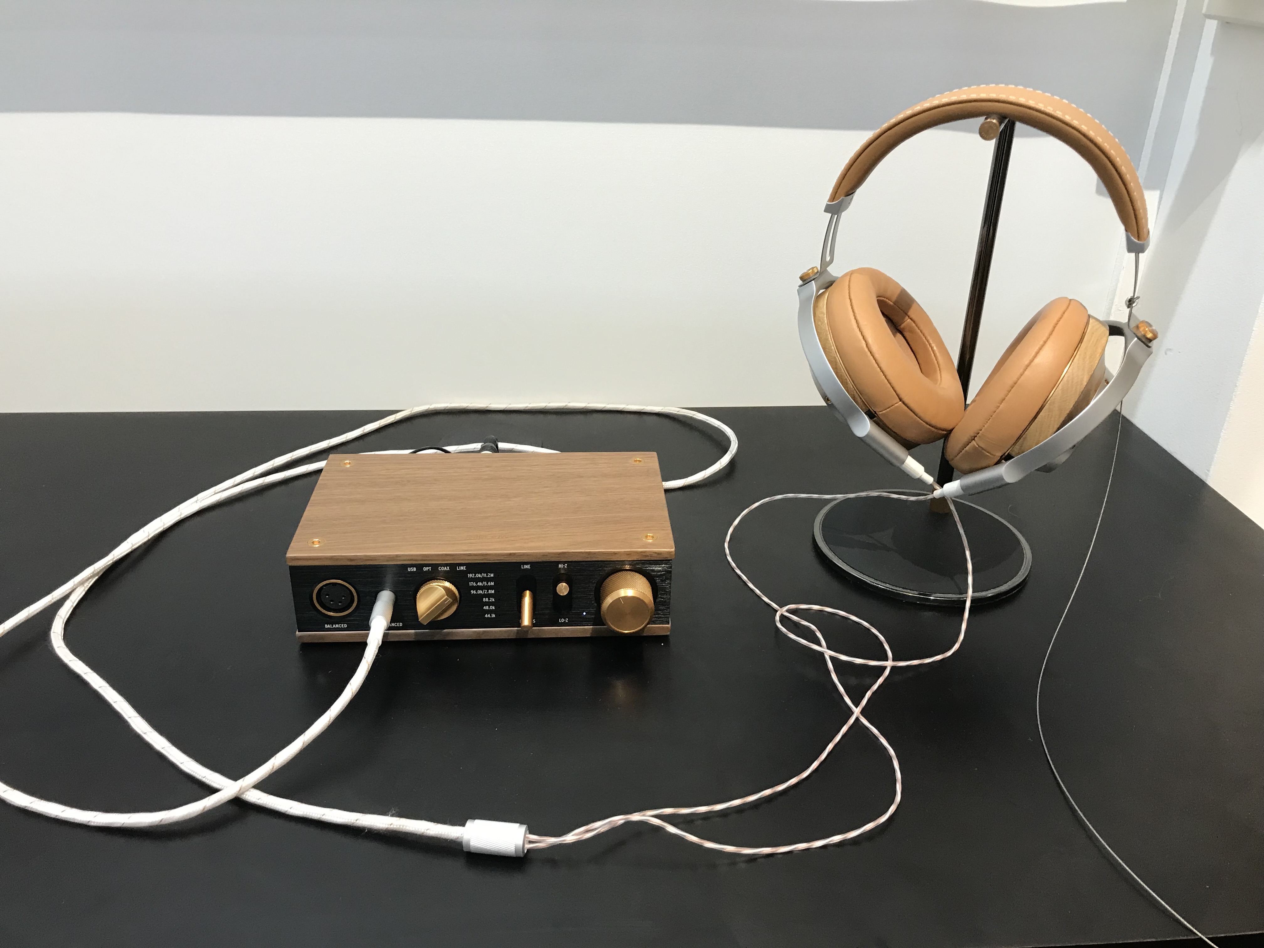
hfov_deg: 63.4
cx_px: 632
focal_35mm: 28
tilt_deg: -25.9
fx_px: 1022
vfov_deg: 49.7
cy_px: 474
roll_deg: -2.2
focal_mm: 3.99
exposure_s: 1/25
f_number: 1.8
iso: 40
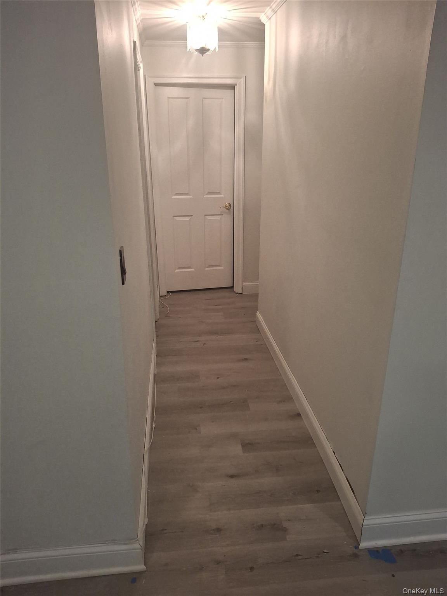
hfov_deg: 54.9
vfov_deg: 69.4
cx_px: 224
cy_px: 298
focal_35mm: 25
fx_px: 430
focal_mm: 4.69
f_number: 1.8
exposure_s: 1/120
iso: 200
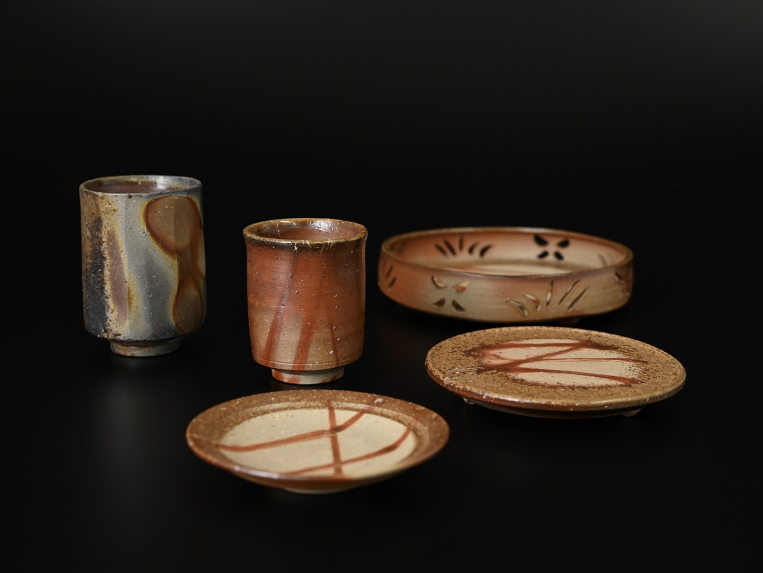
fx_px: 1080
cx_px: 377
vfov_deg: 29.7
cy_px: 288
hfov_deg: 38.9
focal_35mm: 49
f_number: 5.6
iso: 1000
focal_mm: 45
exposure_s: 1/125
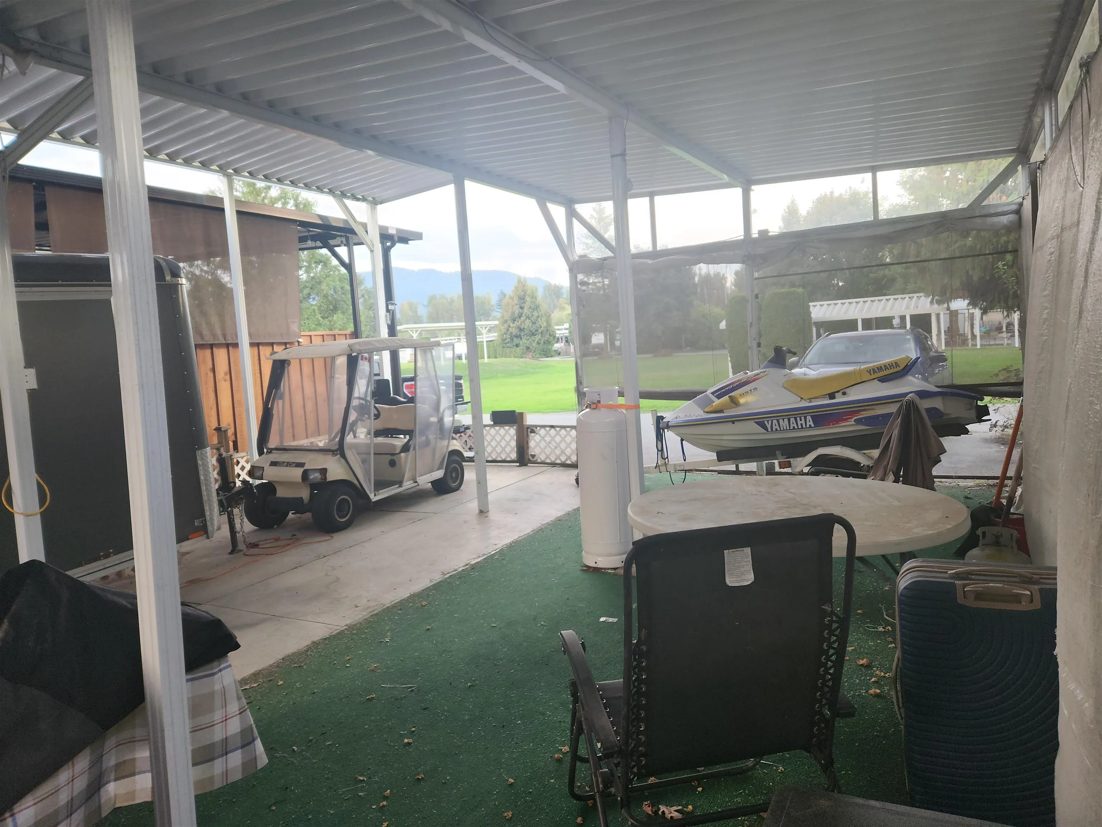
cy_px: 414
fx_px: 732
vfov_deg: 58.9
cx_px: 551
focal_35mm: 23
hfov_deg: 73.9
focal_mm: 5.4
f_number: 1.8
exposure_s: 1/60
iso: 40
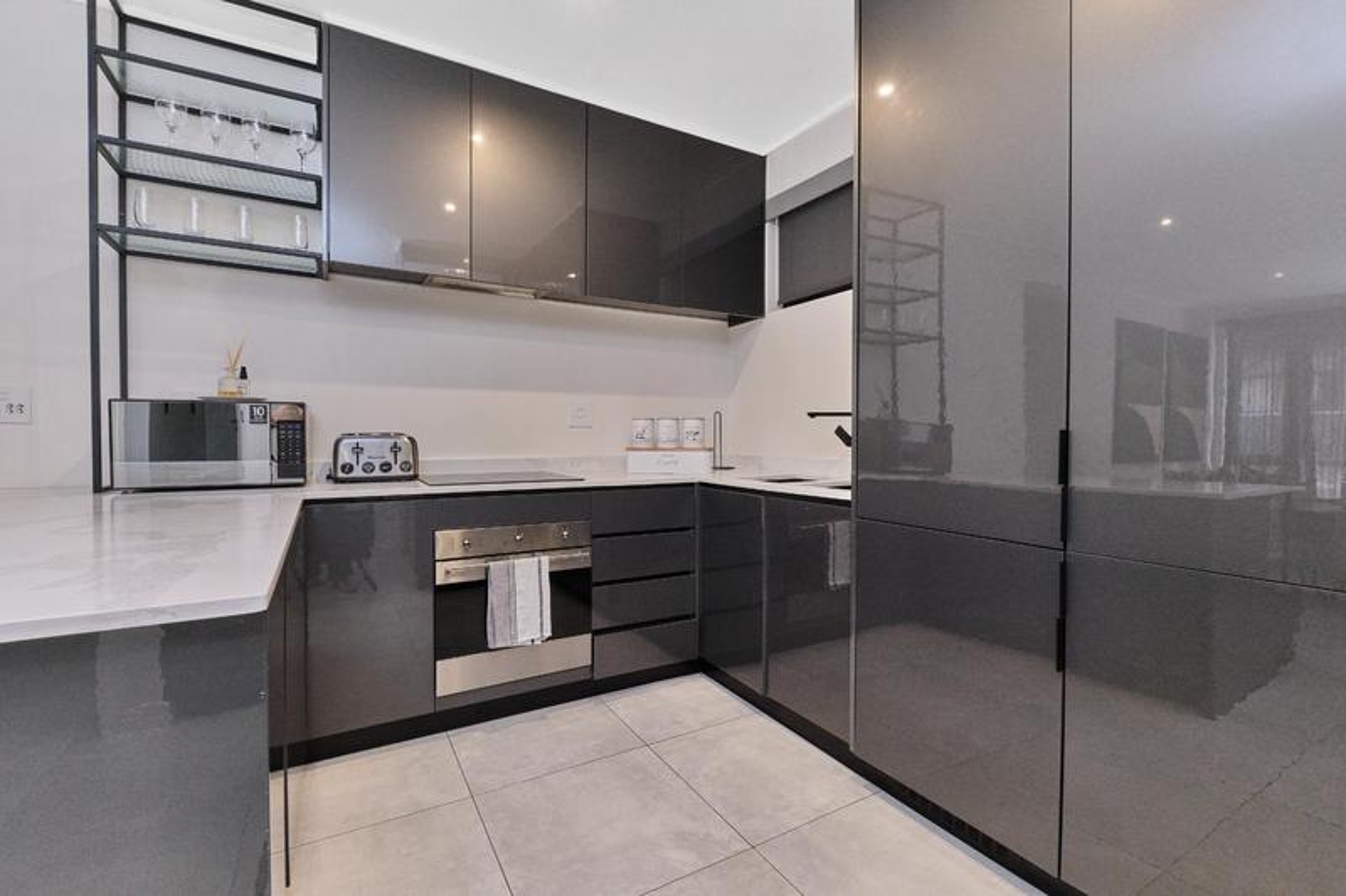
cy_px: 448
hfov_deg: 100.4
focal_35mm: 15
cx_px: 673
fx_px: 561
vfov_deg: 77.3
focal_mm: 10
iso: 800
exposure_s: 1/13
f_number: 8
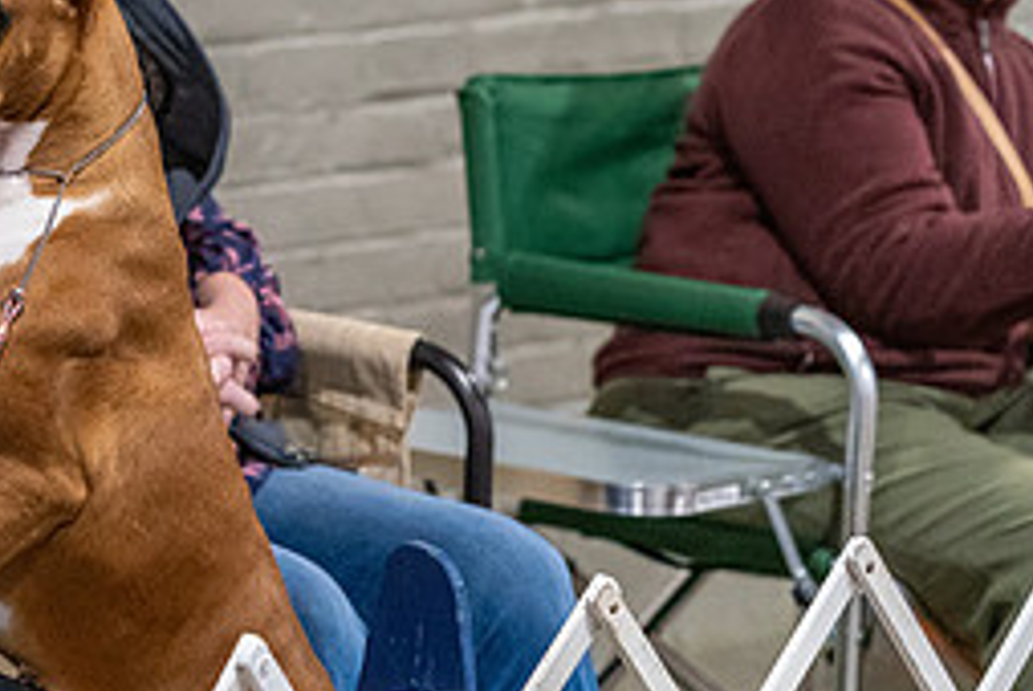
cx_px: -33
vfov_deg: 5.3
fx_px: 7412
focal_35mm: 258
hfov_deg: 7.9
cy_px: 26
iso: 6400
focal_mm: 113
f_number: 3.5
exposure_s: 1/250
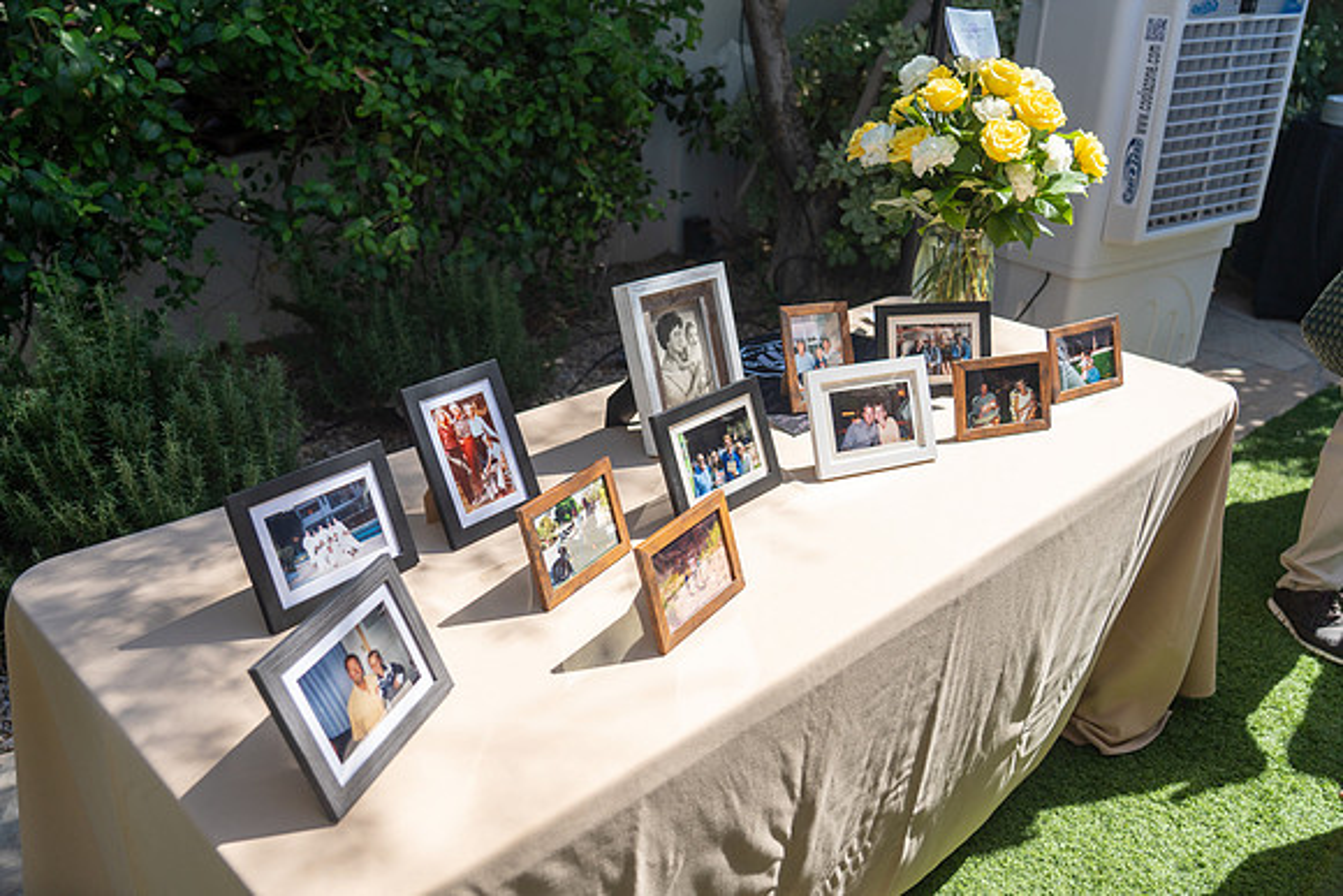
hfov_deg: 61.9
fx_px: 1119
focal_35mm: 30
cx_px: 672
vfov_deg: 43.6
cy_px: 448
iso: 200
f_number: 4
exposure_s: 1/1250
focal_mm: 30
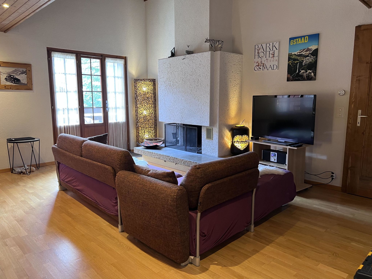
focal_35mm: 26
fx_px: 279
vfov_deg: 53.1
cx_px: 186
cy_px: 140
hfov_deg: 67.3
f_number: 1.5
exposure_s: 1/62
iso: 125
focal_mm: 5.7
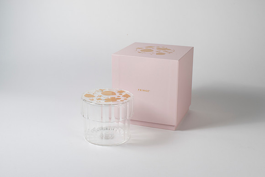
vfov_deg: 26.6
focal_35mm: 51
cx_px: 132
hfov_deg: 39.0
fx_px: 374
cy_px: 88
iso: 100
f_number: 16
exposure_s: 1/200
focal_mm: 50
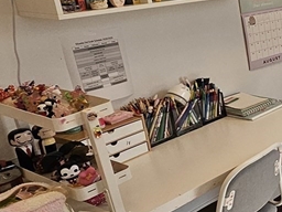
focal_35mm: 52
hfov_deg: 25.1
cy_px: 76
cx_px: 449
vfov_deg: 27.9
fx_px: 424
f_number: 2.2
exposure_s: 1/60
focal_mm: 1.7
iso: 64
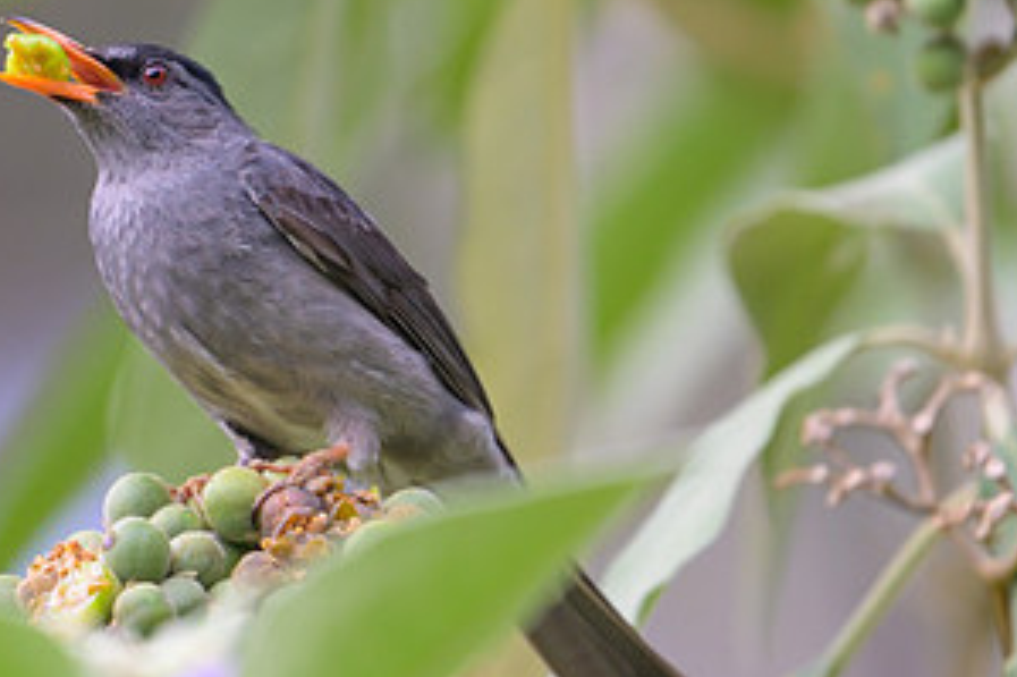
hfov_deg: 1.5
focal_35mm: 1389
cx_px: 159
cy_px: 120
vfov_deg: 1.0
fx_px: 39216
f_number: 4
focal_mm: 560
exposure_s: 1/1250
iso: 800
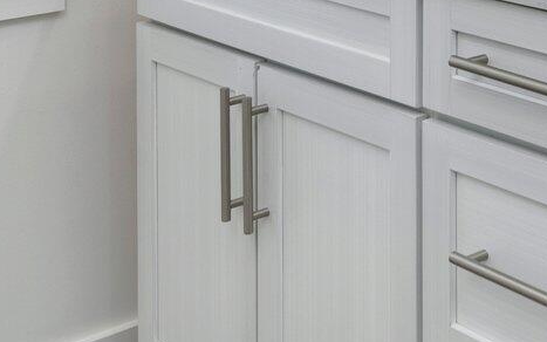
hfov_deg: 25.1
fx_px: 1166
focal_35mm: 78
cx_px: 552
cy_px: -223
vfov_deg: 15.0
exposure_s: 1/40
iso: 125
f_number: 9
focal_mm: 17.5
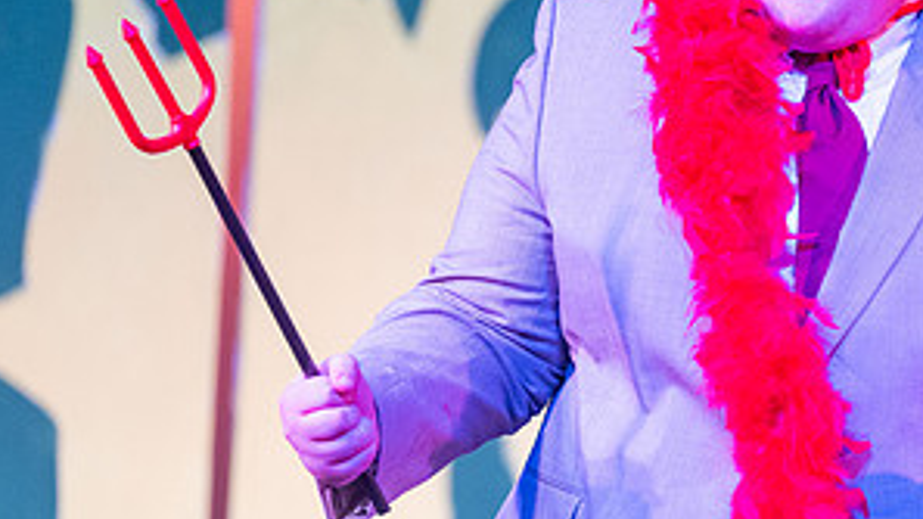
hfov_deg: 4.2
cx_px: 759
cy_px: 285
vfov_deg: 2.4
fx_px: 12554
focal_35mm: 513
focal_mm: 200
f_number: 2.8
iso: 1400
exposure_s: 1/400
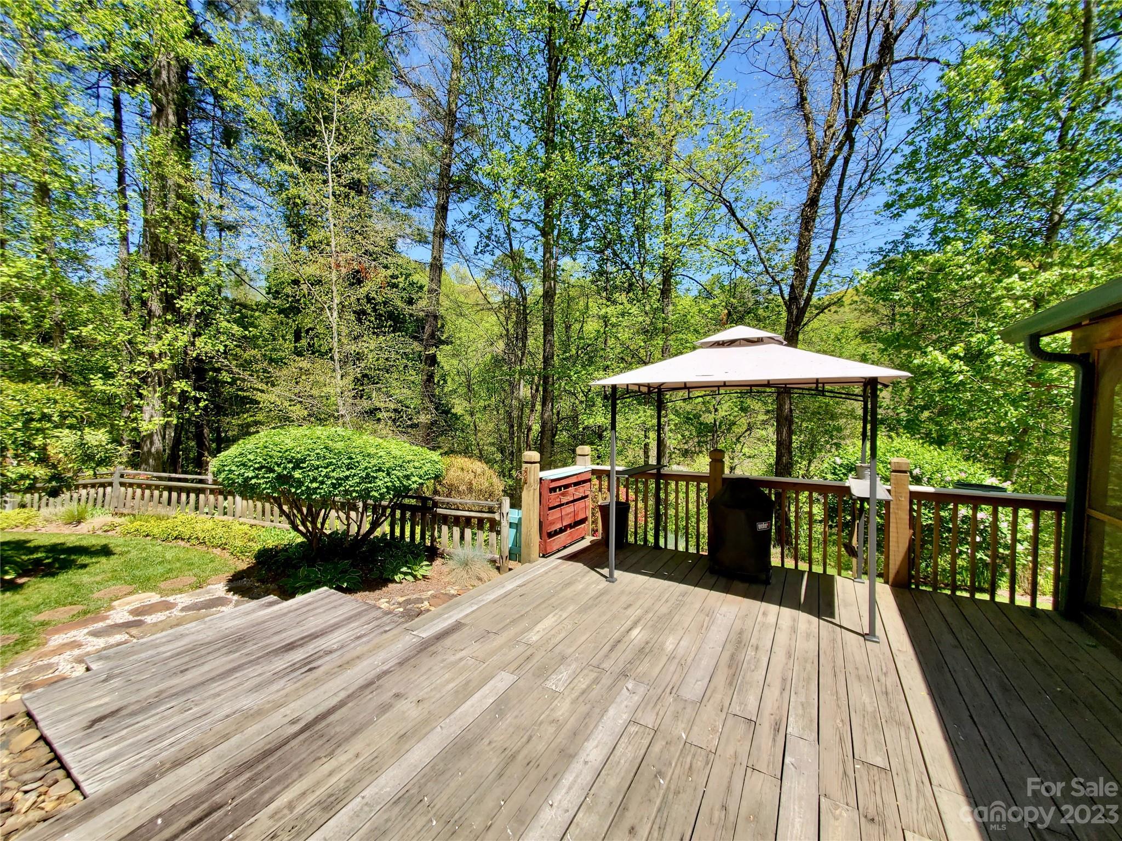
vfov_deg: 89.9
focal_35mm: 13
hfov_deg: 106.2
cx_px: 561
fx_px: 421
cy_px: 420
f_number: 2.2
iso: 50
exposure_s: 1/803
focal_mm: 1.8
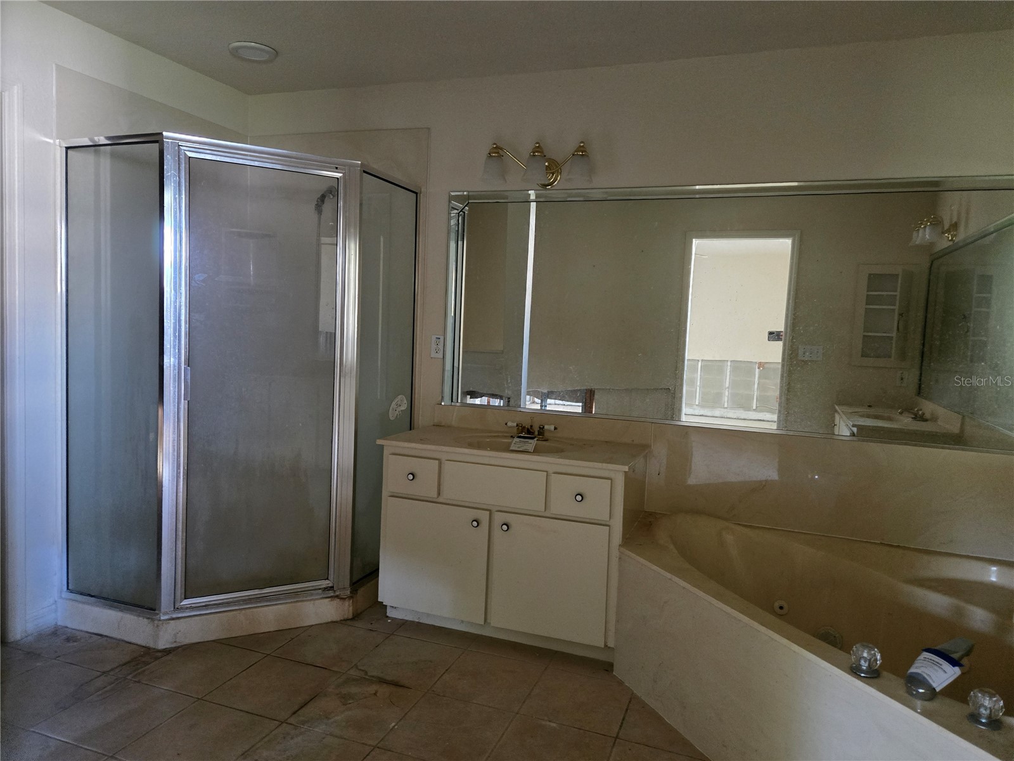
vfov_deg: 58.9
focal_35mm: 23
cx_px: 507
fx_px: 674
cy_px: 380
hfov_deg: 73.9
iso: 800
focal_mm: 5.4
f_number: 1.8
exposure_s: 1/60
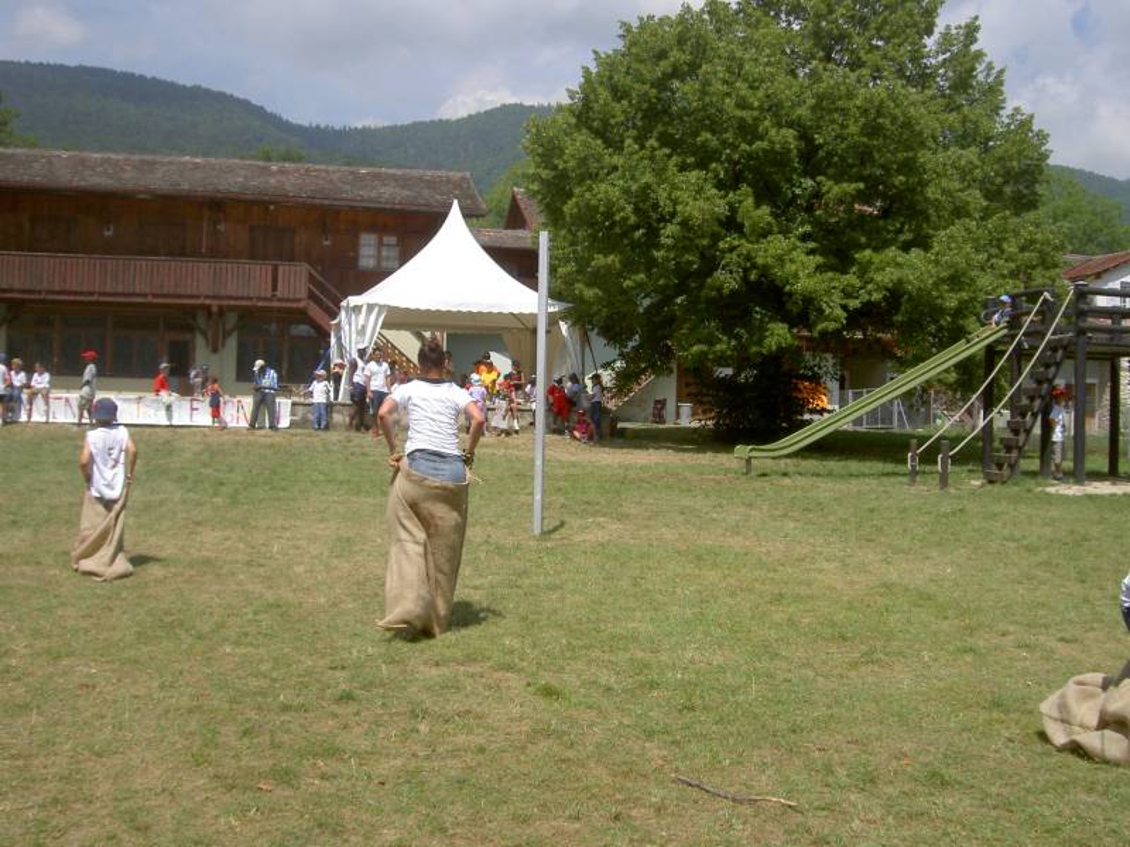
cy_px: 424
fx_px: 1273
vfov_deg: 36.8
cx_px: 565
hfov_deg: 47.9
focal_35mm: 39
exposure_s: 1/640
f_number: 4.7
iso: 100
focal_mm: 8
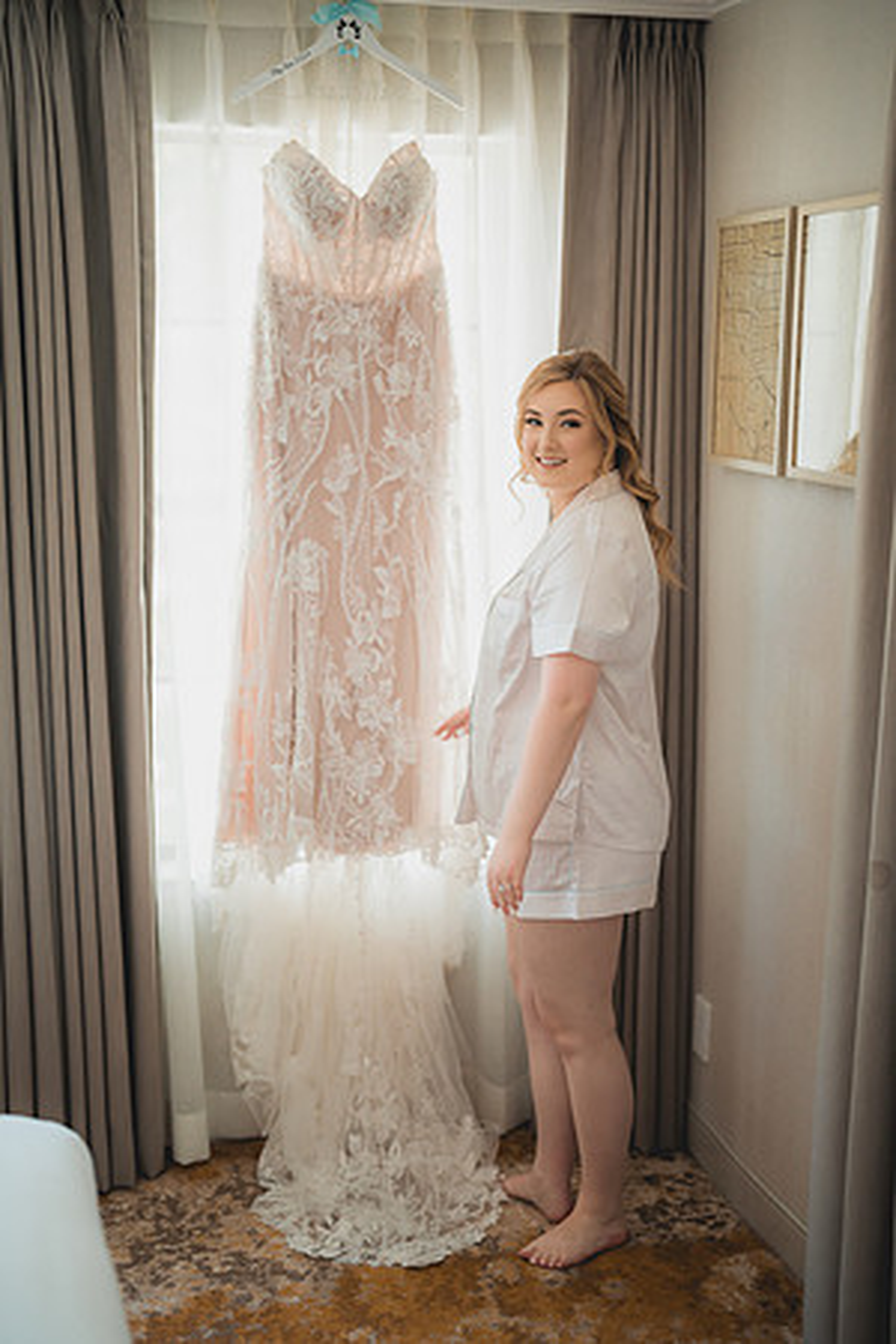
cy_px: 672
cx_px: 448
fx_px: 1867
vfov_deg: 39.6
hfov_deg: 27.0
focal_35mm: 50
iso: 400
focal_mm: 50
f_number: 1.2
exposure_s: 1/250
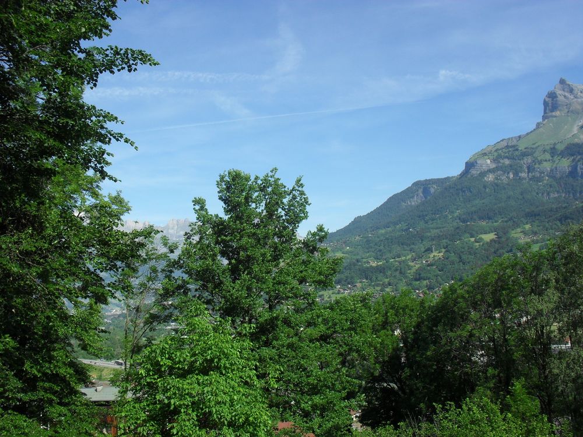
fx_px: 589
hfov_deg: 52.6
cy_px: 218
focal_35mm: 35
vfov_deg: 40.7
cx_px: 292
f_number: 8.4
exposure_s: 1/180
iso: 100
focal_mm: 6.3
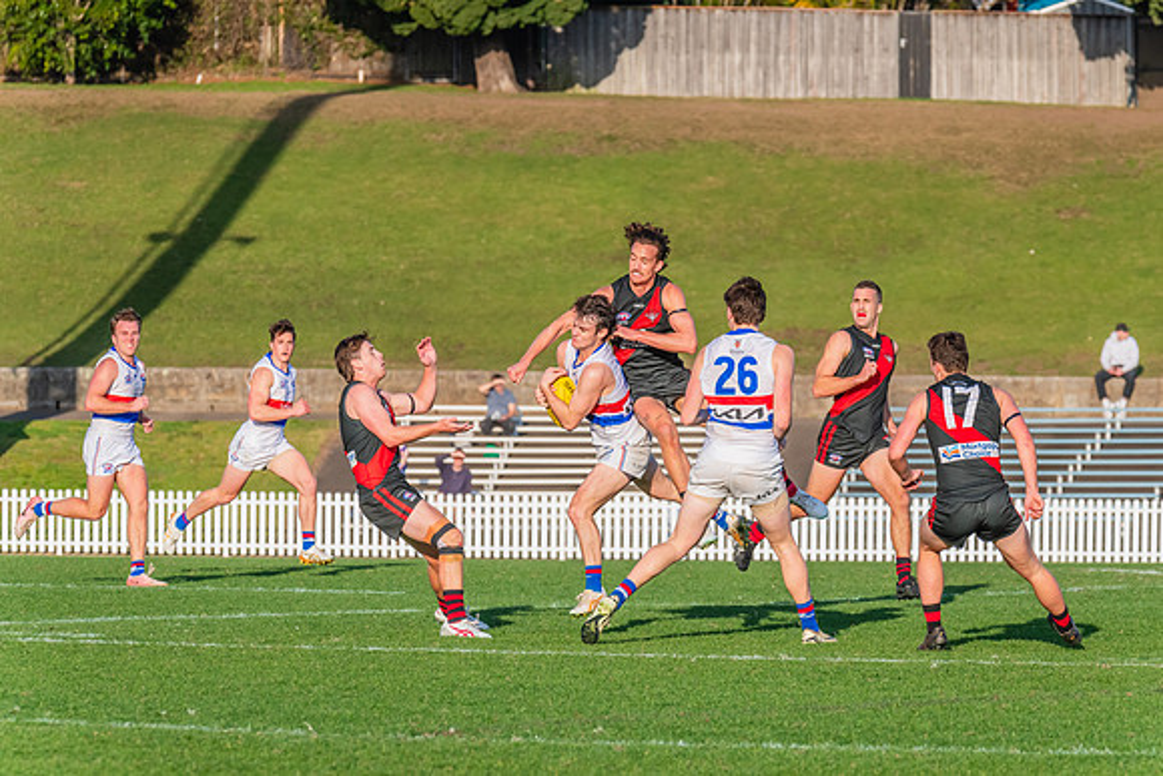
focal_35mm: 302
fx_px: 9760
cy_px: 373
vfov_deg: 4.6
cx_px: 605
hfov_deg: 6.8
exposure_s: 1/1250
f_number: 11
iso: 800
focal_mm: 290
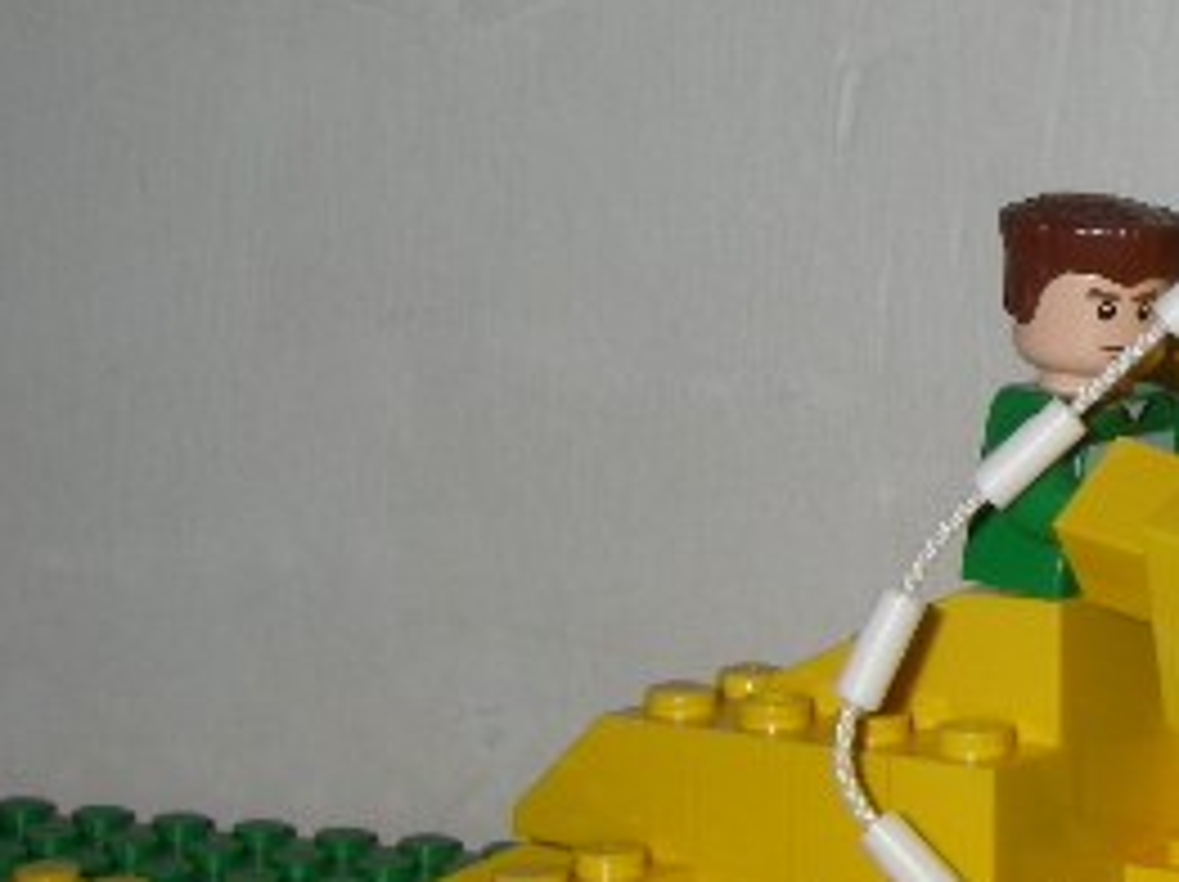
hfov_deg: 20.1
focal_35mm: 93
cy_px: 266
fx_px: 3165
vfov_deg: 15.8
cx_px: 1323
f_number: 6.6
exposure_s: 1/40
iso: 80
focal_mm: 6.3
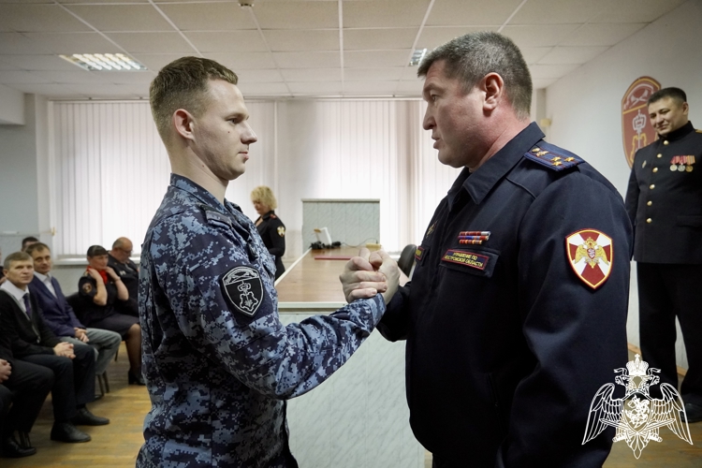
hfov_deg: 61.9
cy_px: 234
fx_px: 585
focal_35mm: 30
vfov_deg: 43.6
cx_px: 351
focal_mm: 20
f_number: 4
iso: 3200
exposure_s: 1/160
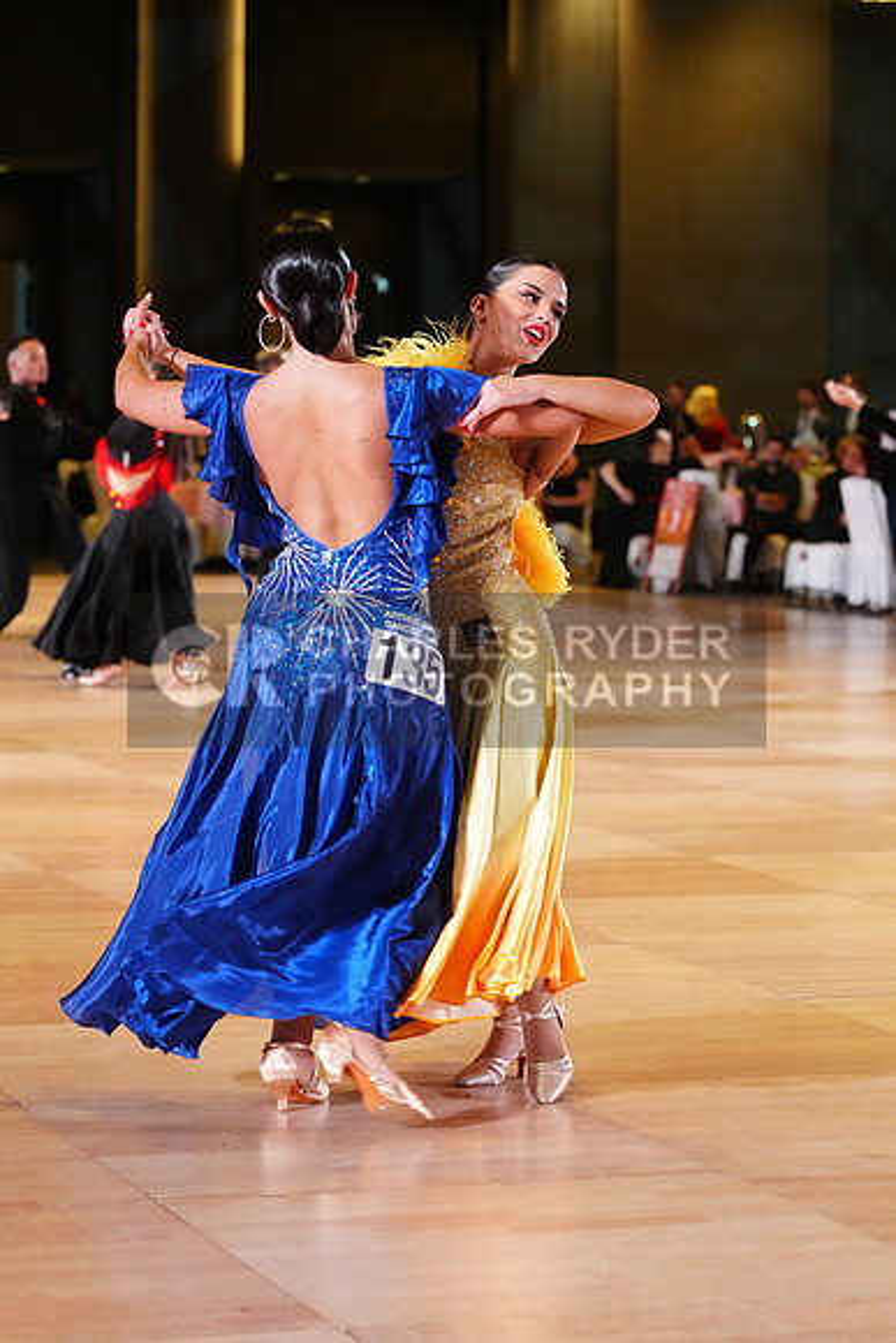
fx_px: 3731
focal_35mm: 100
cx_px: 448
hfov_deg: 13.7
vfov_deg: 20.4
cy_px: 672
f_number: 4
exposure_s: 1/400
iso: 4000
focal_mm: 100
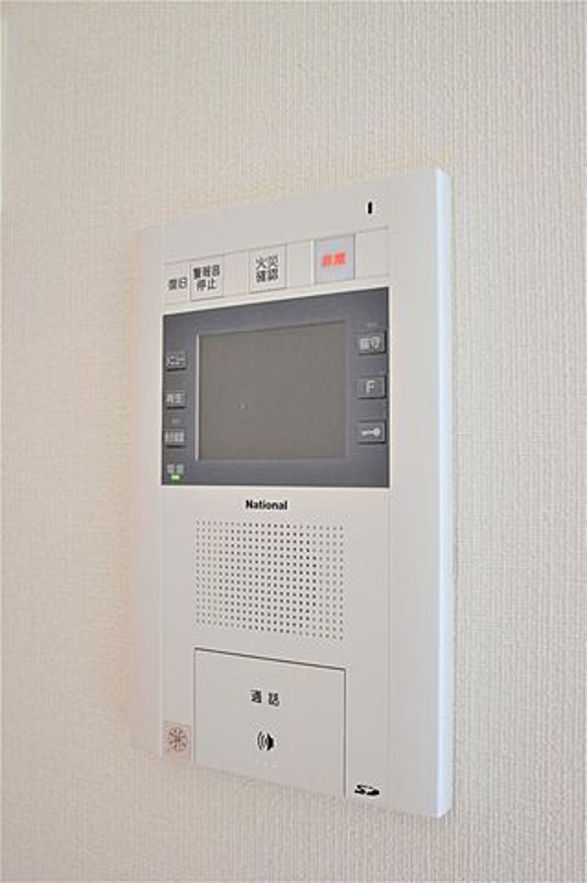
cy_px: 442
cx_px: 294
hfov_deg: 43.5
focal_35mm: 30
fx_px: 735
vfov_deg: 62.0
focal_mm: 20
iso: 250
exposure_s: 1/40
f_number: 4.5
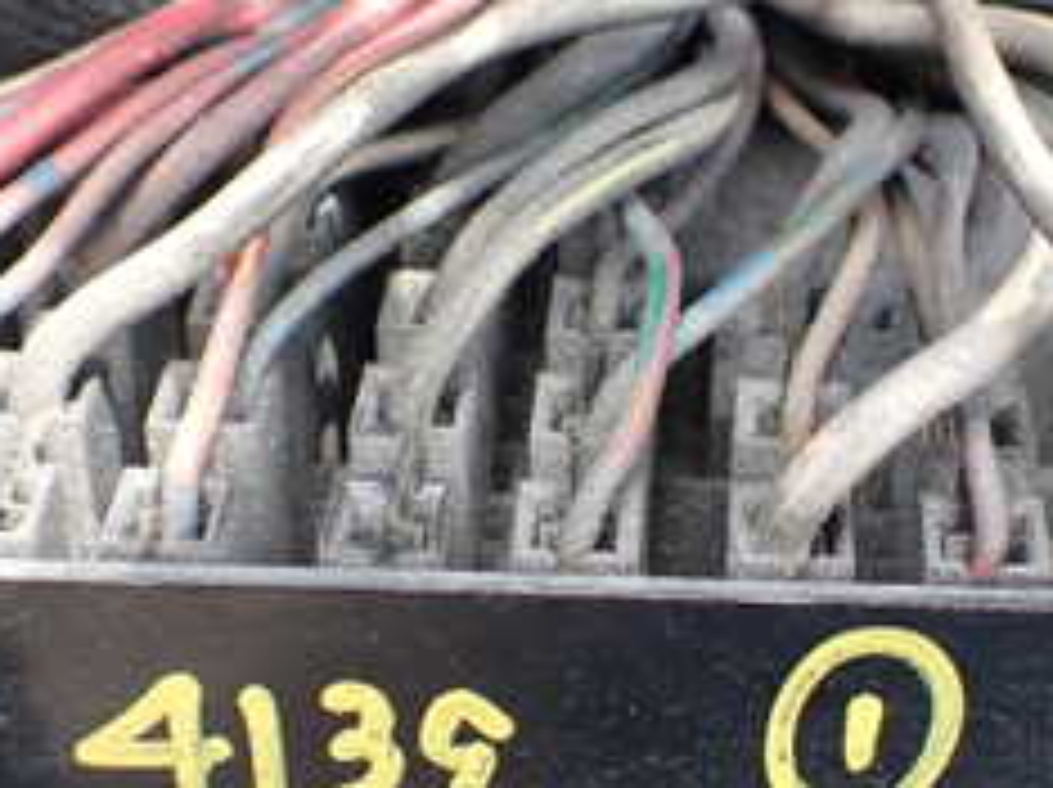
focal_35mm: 77
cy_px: 437
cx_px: 612
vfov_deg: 19.1
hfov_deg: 25.3
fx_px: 2340
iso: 160
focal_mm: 5.4
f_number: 2.3
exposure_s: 1/125
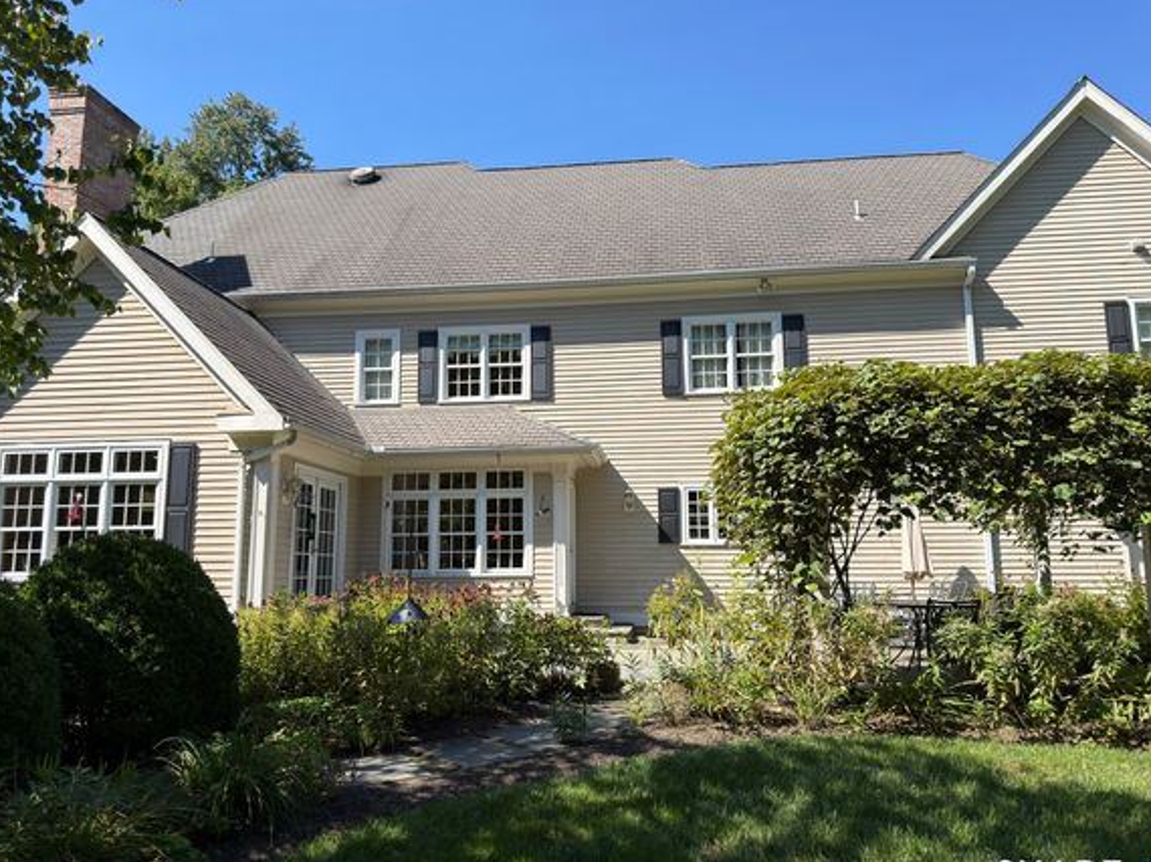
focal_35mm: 25
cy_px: 443
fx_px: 831
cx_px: 576
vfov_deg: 54.8
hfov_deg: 69.4
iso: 64
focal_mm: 6.76
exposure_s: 1/2179
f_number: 1.78
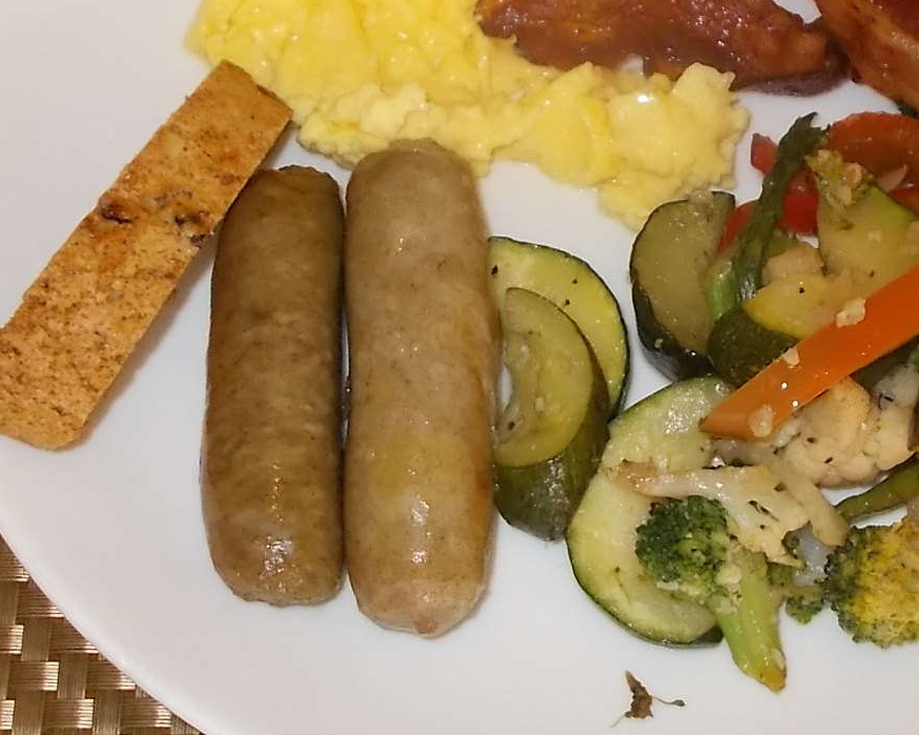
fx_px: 1795
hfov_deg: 28.4
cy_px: 395
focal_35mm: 66
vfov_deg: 23.1
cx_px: 646
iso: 200
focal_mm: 4.6
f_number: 3.2
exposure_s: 1/25
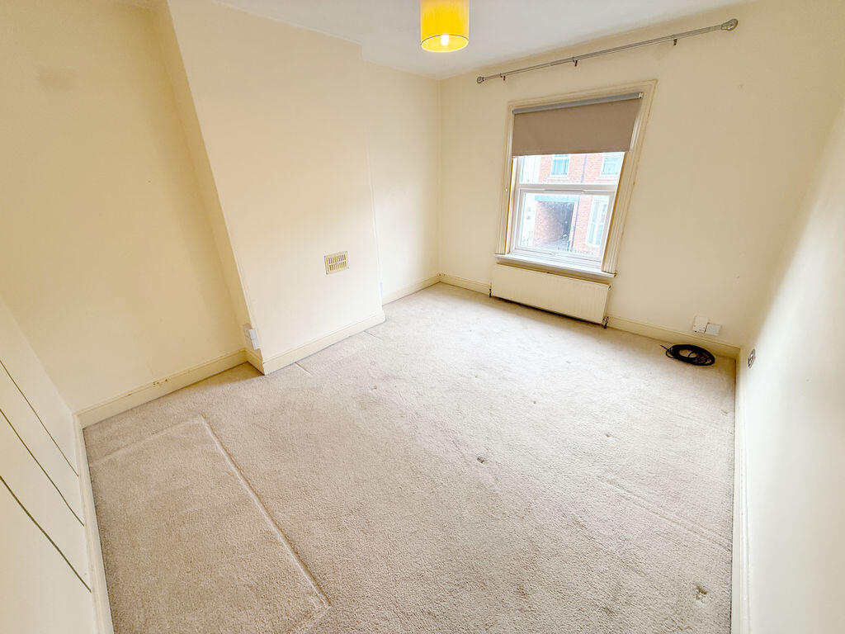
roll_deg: +1.9
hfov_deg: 102.1
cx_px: 422
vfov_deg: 85.7
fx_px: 342
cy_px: 317
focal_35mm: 14
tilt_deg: -24.1
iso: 80
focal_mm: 2.22
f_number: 2.2
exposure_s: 1/99
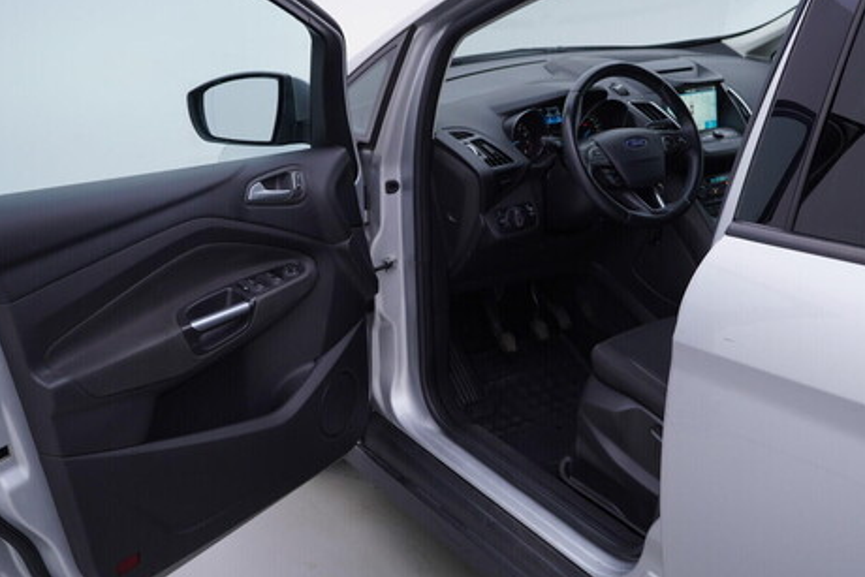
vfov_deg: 31.2
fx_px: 1033
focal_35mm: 43
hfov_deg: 45.4
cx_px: 470
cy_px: 245
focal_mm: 24
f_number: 4
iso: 125
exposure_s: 1/60
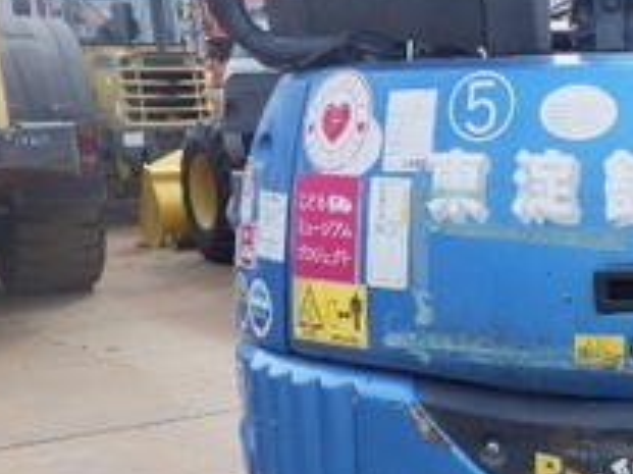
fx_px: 1188
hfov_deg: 27.4
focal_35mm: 65
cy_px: 358
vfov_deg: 22.3
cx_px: 694
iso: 250
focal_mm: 5
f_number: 4.2
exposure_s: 1/1000
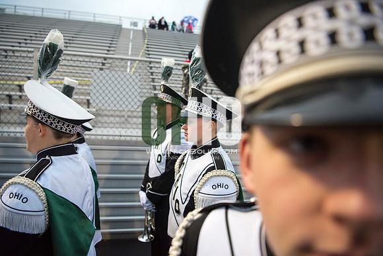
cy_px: 128
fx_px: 255
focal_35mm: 24
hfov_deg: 73.7
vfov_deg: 53.2
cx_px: 192
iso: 2000
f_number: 3.2
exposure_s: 1/800
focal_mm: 24
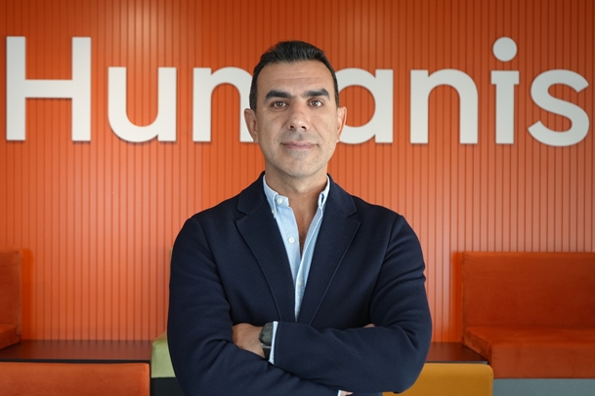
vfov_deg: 28.1
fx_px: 793
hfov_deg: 41.1
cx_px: 298
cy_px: 198
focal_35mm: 48
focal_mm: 48
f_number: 4.5
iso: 1000
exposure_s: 1/160
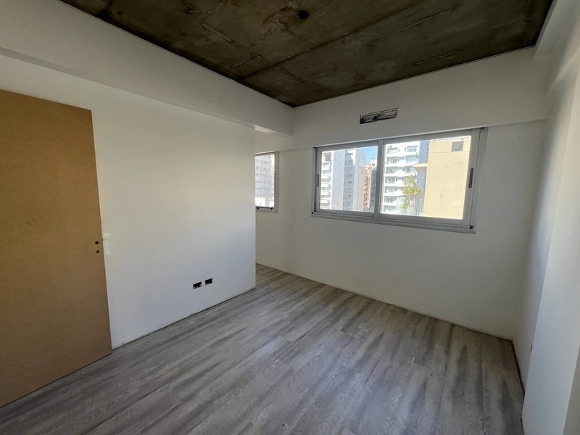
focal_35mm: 13
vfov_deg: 89.9
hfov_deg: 106.2
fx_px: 218
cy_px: 218
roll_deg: +0.5
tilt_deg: -5.9
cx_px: 290
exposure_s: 1/169
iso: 32
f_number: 1.8
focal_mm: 1.57
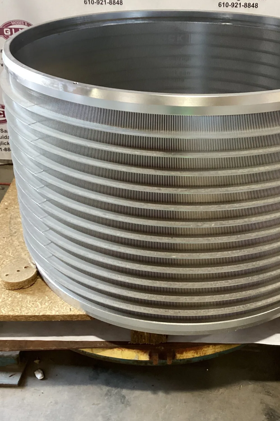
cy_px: 180
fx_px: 502
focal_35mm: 43
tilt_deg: -26.7
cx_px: 181
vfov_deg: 45.3
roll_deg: +1.0
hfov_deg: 31.0
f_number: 2.4
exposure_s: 1/50
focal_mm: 3.3
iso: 320
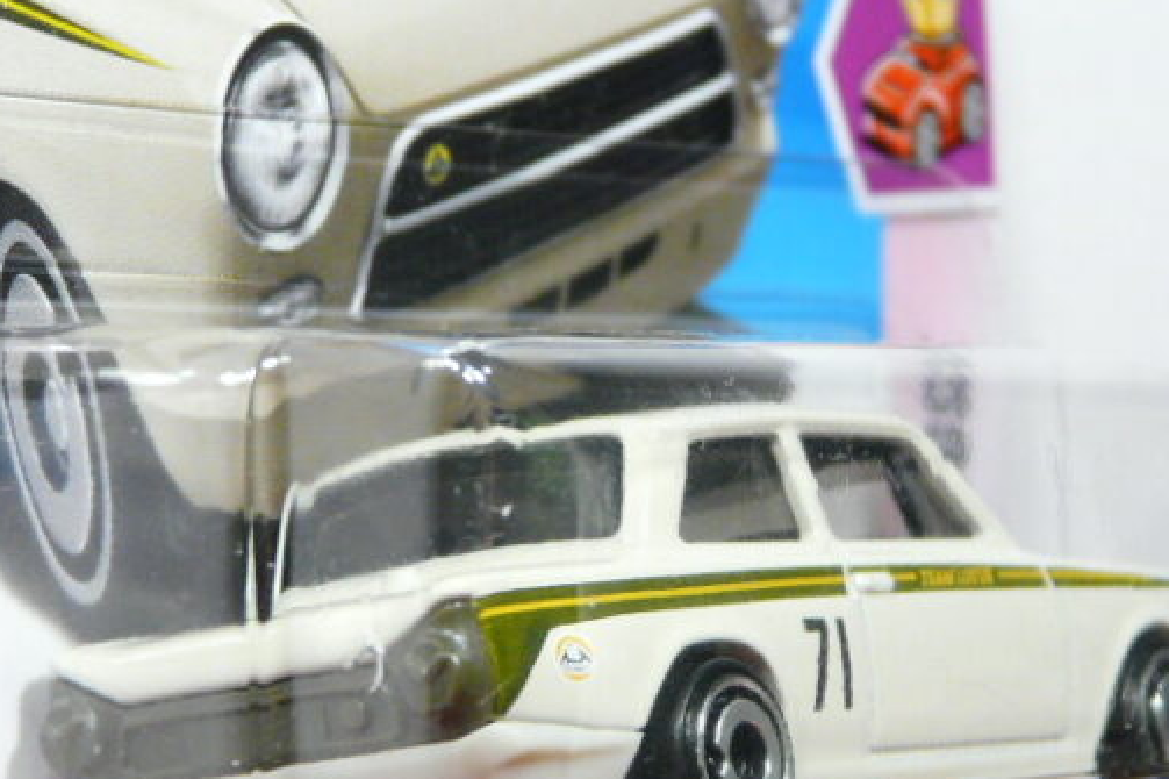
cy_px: 481
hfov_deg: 14.3
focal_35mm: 144
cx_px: 639
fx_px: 4674
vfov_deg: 9.5
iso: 200
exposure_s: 1/30
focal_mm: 12
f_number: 3.2
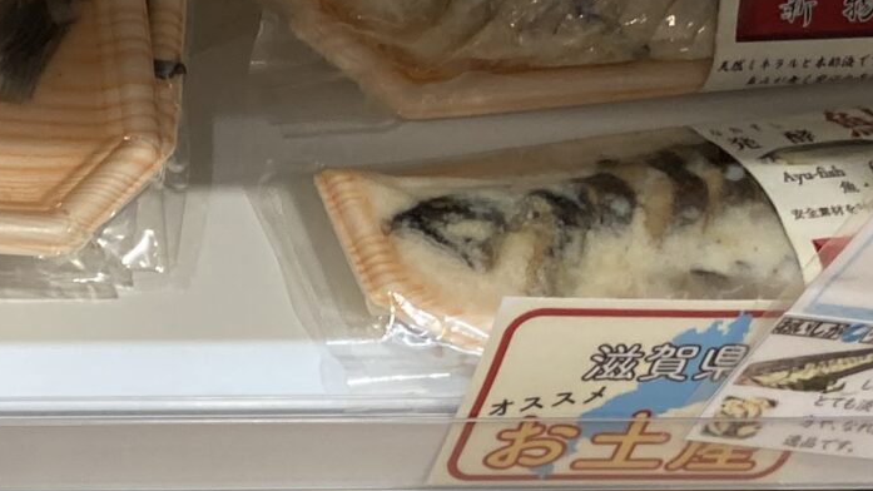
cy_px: 545
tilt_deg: -54.7
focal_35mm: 112
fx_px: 2593
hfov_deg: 17.3
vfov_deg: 10.7
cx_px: -420
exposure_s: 1/60
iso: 64
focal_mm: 3.99
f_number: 1.8
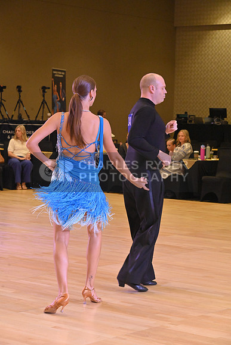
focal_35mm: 95
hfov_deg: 14.4
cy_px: 172
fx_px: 914
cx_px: 116
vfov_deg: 21.5
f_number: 9
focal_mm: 95
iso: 6400
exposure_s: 1/200
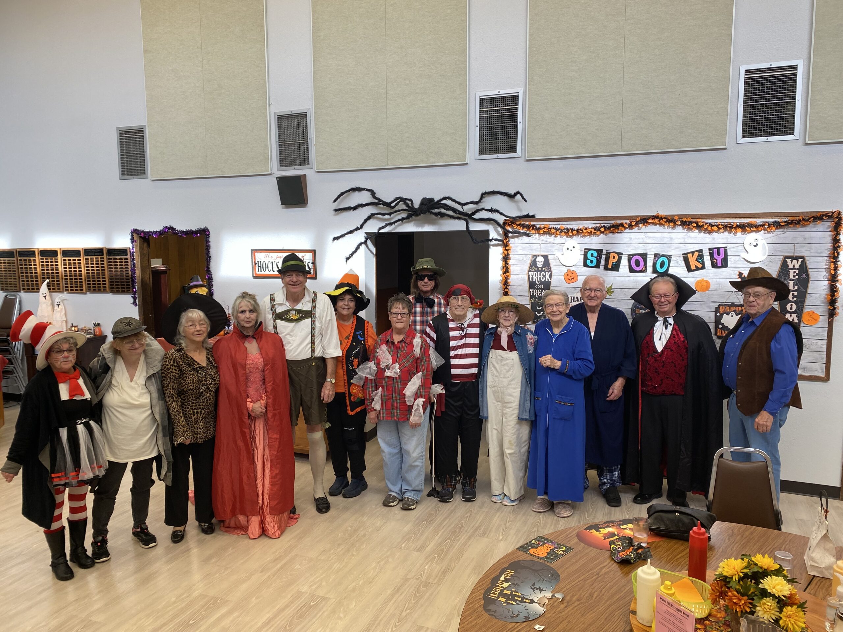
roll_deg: +0.3
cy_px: 316
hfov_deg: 67.3
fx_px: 633
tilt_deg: -6.3
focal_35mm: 26
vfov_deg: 53.1
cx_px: 422
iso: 64
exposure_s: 1/120
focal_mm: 4.25
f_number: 1.8
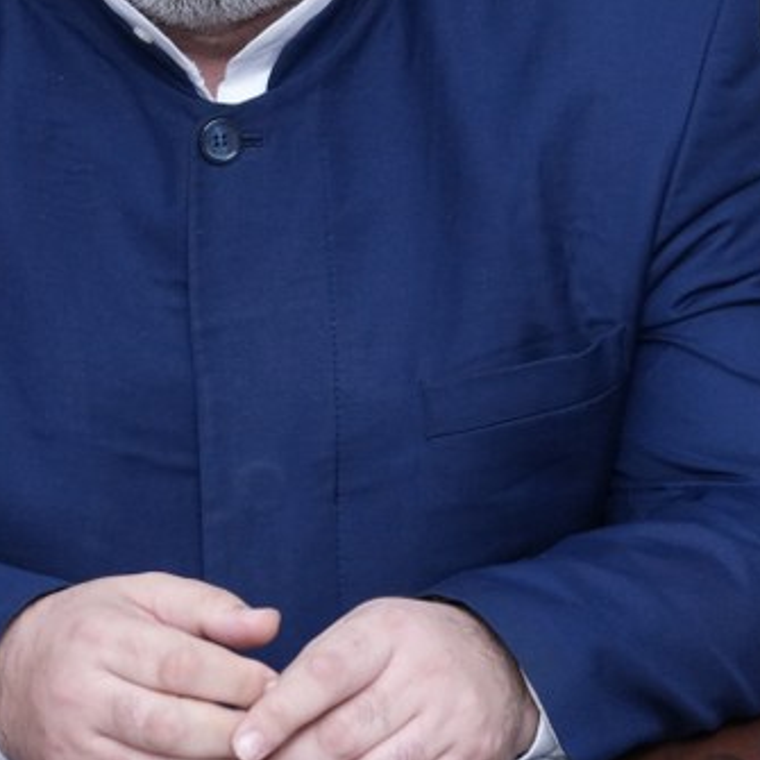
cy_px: 101
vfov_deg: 6.6
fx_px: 6582
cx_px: 263
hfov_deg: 6.6
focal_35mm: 265
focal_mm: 102
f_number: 5
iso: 2000
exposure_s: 1/200
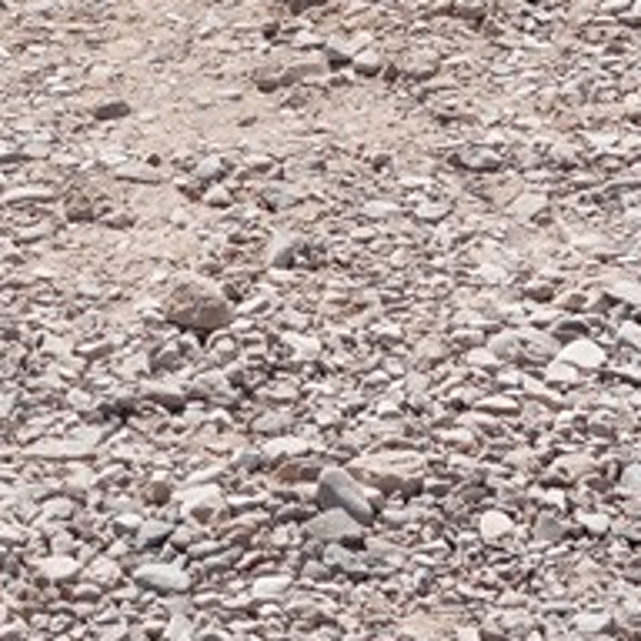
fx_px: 5761
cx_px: -197
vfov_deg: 5.9
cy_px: -1392
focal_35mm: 275
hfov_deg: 6.3
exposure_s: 1/100
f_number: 14
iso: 100
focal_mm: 31
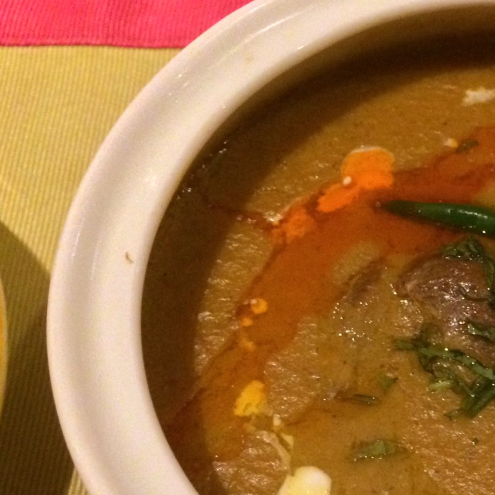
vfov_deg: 28.7
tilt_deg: -63.1
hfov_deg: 27.7
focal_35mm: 59
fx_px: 955
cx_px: 469
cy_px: 364
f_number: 2.2
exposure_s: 1/17
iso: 500
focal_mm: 4.15
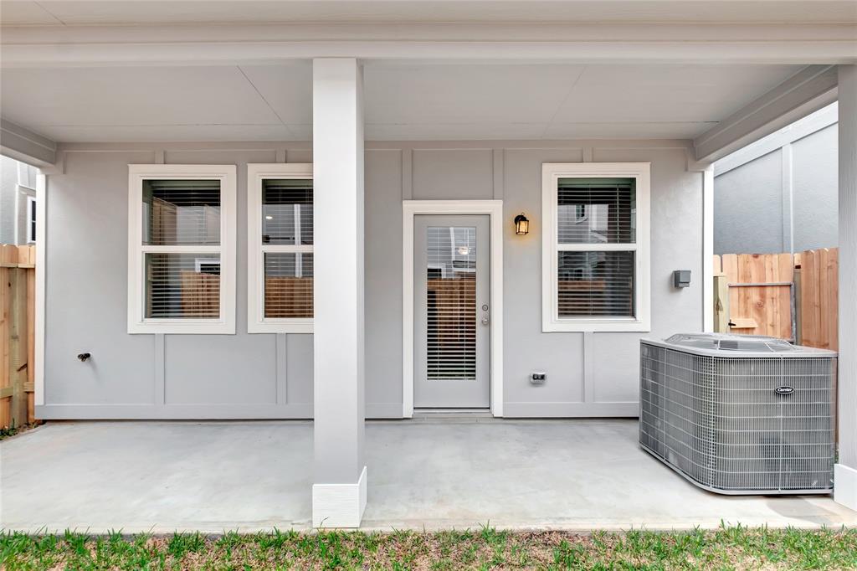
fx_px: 357
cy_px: 286
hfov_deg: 100.4
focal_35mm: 15
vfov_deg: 77.3
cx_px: 428
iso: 200
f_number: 8
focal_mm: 10
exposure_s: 1/80
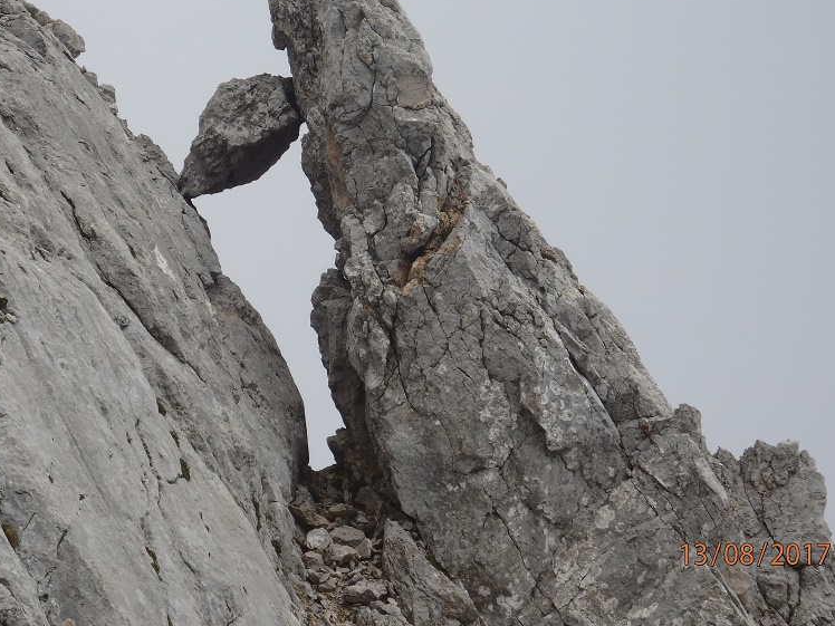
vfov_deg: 4.8
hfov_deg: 6.4
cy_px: 215
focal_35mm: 308
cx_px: 328
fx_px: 7430
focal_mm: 40.2
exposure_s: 1/800
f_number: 6.1
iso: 125
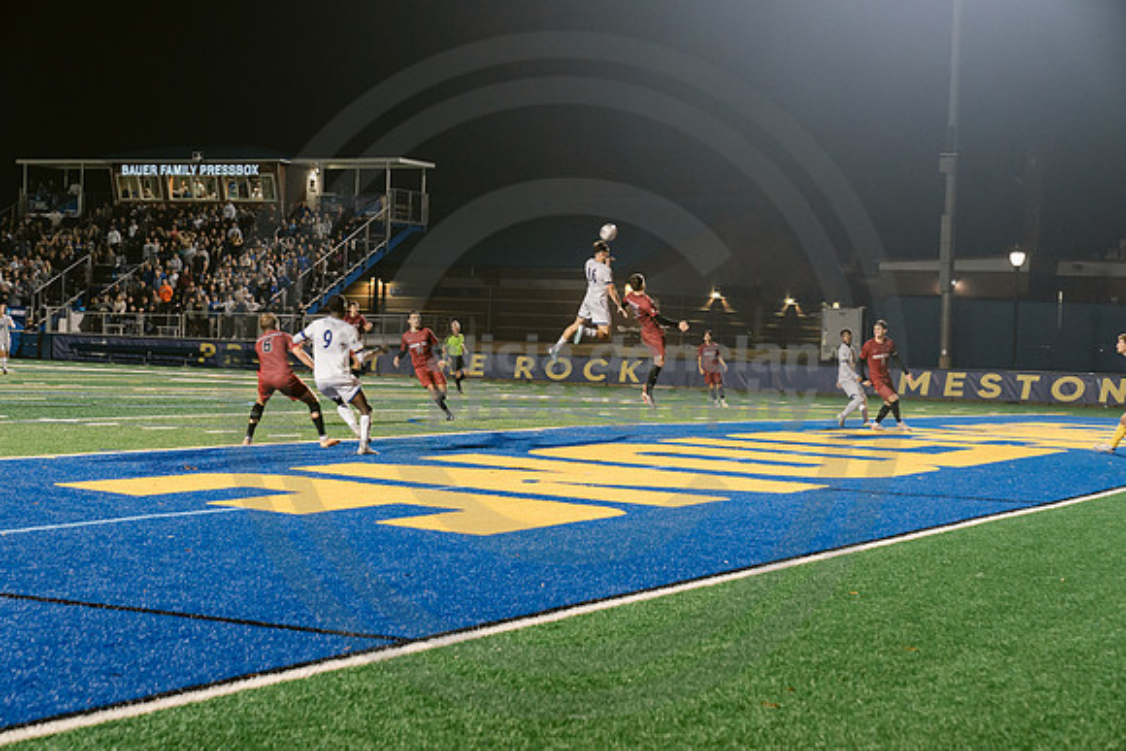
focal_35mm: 70
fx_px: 2190
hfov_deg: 28.8
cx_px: 563
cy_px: 376
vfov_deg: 19.5
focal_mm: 70
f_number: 4.5
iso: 2500
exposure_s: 1/200
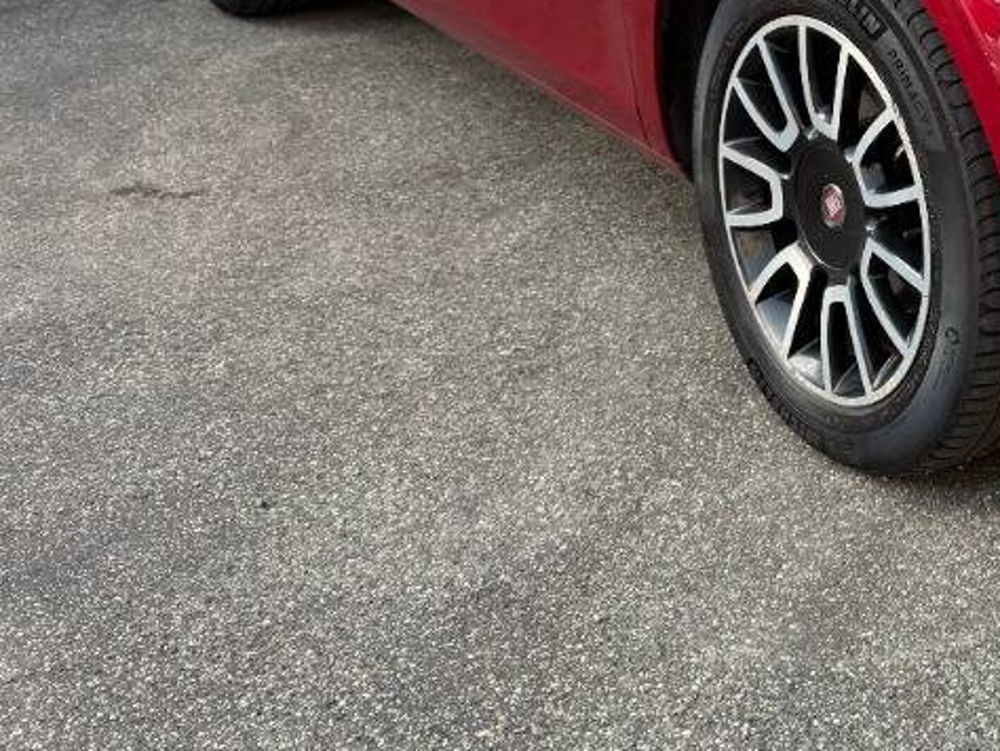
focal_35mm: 54
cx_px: 1092
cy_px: -49
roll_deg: -0.8
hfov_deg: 31.6
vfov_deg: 25.3
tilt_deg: -12.5
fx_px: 1561
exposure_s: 1/553
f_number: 1.78
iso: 80
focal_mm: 6.76
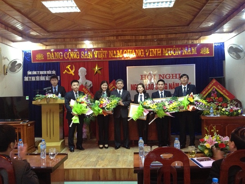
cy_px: 92
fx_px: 248
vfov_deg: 40.7
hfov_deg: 52.6
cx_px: 122
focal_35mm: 35
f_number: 2.4
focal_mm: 4.28
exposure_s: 1/20
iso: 320
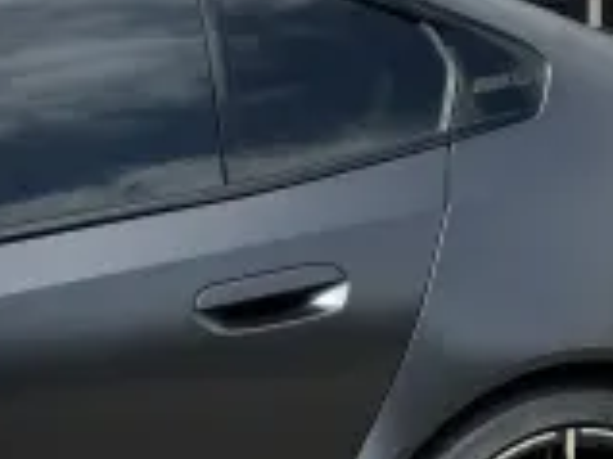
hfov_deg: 17.8
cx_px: 536
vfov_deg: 13.5
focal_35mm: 109
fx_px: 1929
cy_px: 397
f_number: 1.78
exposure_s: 1/2513
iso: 64
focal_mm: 6.76
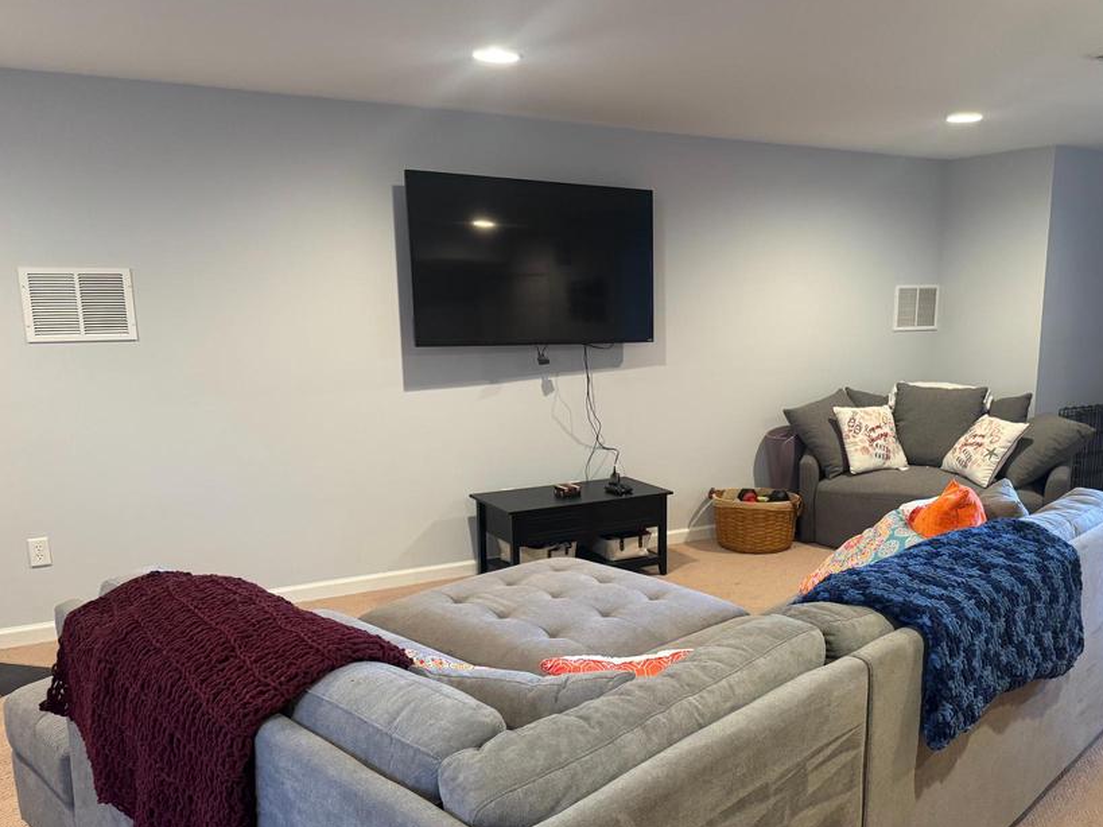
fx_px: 956
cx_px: 657
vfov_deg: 46.6
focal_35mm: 30
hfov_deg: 59.5
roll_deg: +0.0
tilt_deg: -13.6
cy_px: 488
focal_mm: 6.76
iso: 400
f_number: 1.78
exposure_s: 1/60
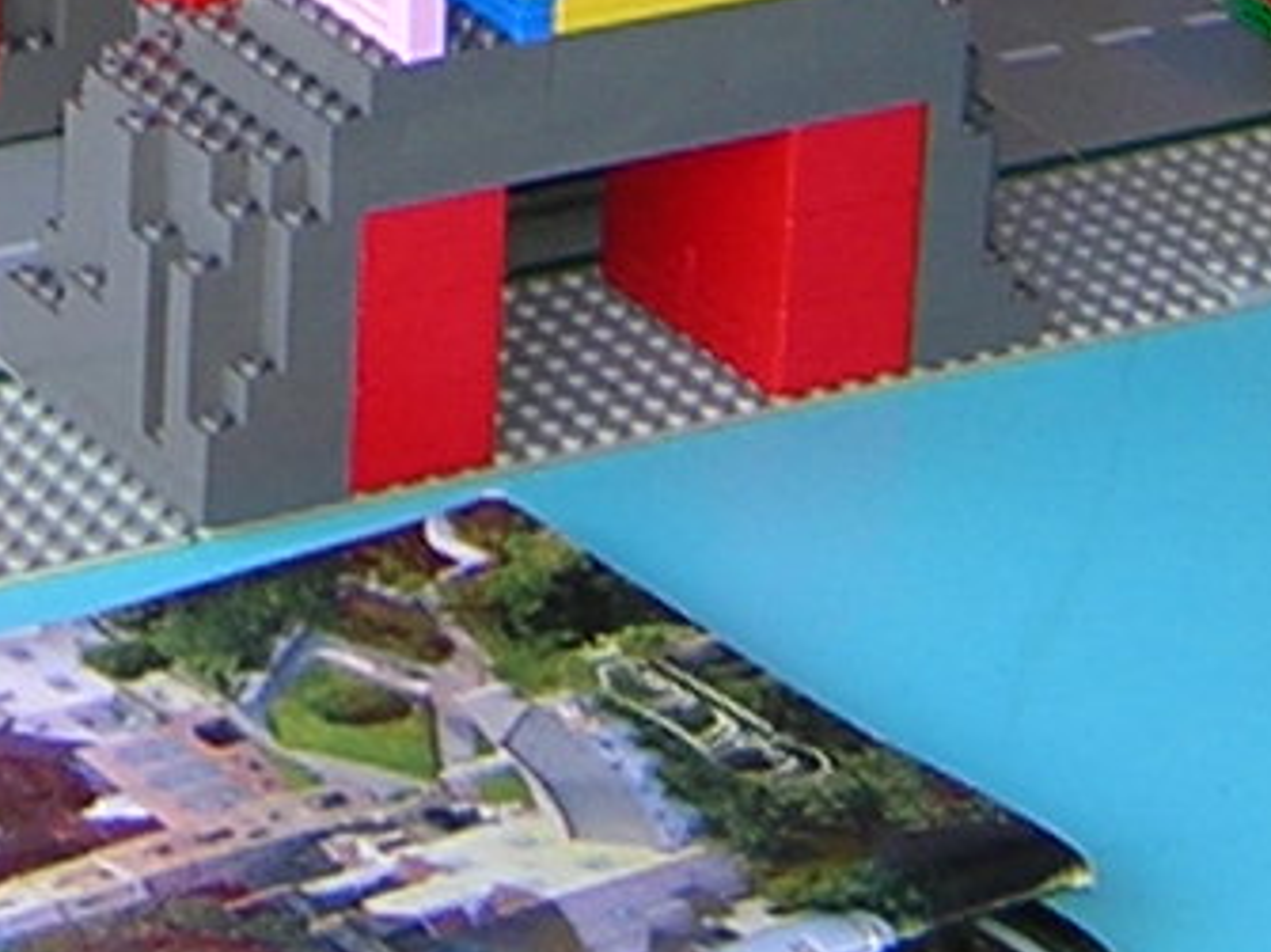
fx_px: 6313
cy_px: -800
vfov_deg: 8.3
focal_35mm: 172
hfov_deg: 11.4
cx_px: 144
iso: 100
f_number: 2.6
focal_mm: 4.7
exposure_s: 1/30
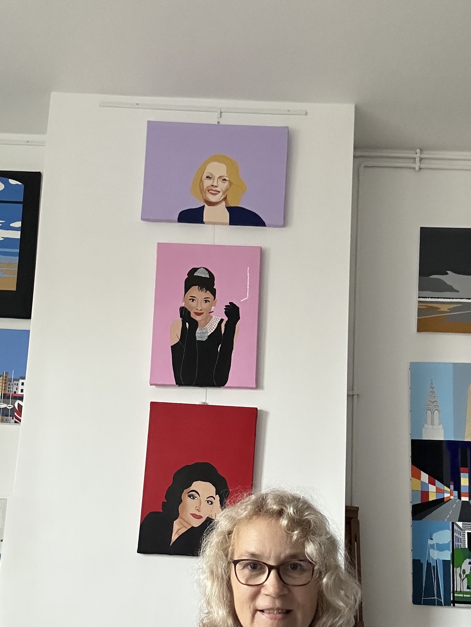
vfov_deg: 46.2
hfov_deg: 36.0
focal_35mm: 40
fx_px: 726
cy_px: 412
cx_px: 245
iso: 320
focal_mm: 2.69
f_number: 1.9
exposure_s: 1/46
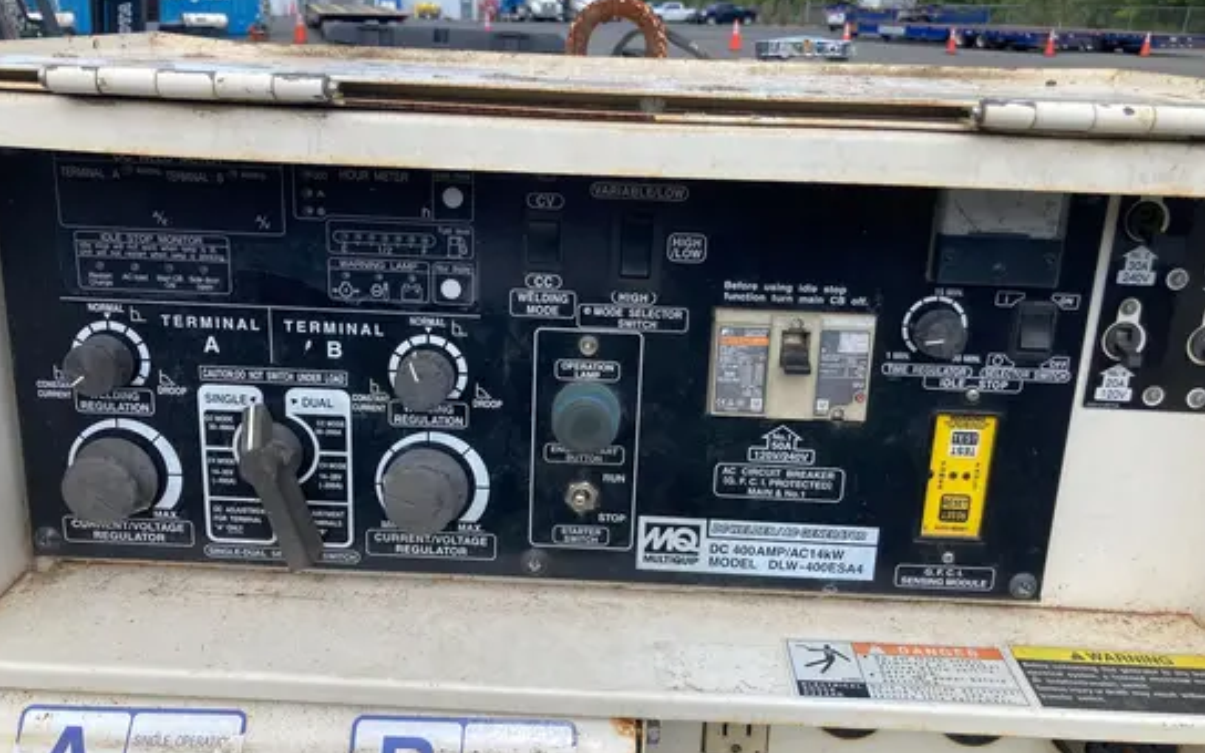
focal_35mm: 30
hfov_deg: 62.9
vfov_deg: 41.8
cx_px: 598
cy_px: 355
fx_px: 985
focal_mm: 3.99
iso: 20
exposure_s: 1/852
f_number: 1.8
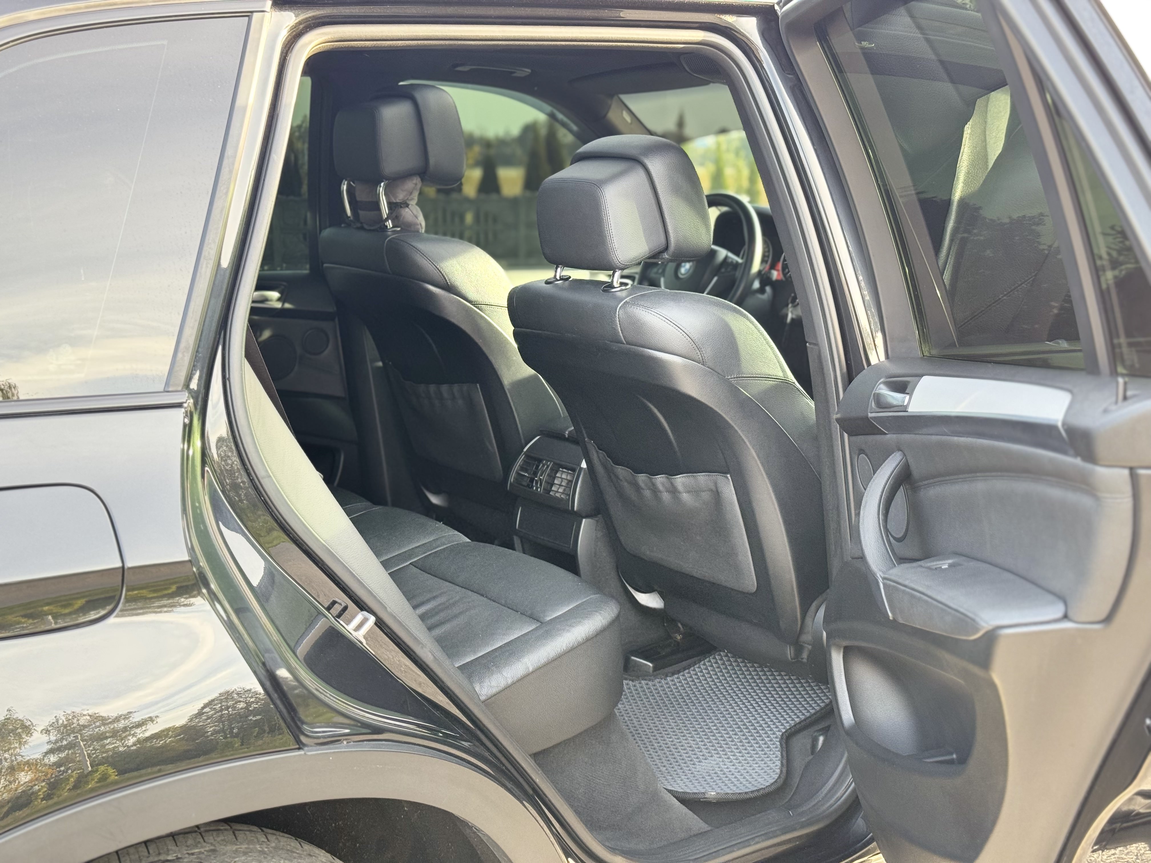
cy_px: 432
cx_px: 576
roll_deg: +0.8
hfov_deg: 39.7
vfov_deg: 30.3
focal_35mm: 48
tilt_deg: -9.6
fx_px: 1596
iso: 100
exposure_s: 1/62
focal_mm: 6.76
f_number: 1.78
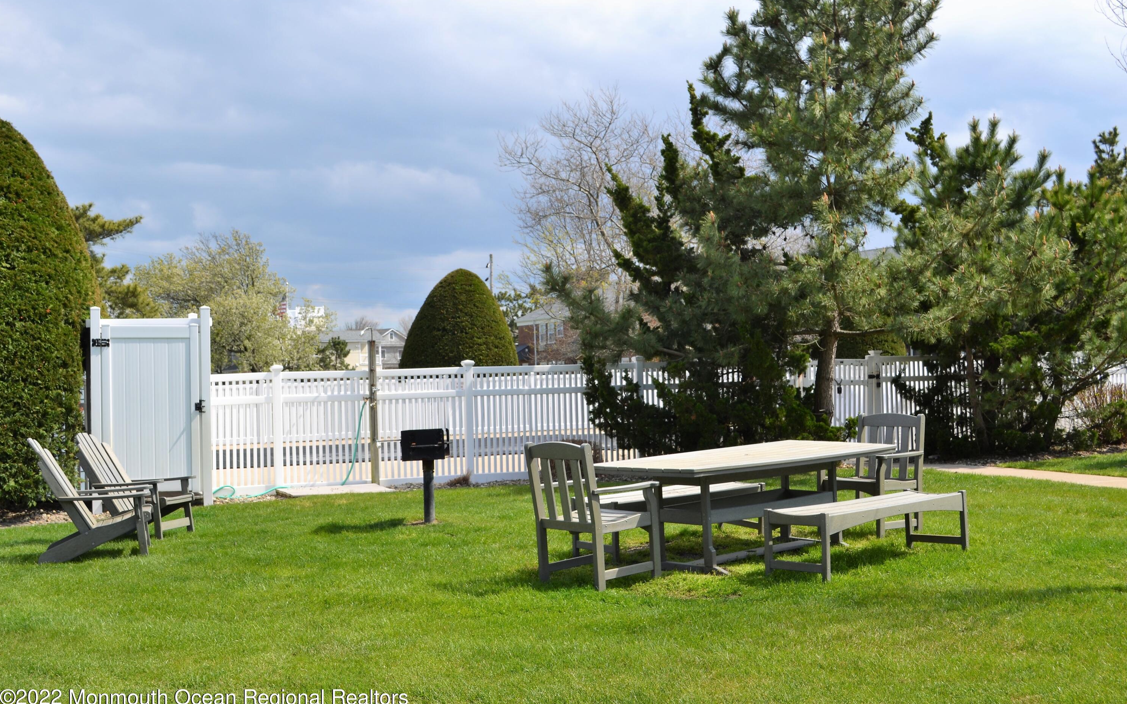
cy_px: 355
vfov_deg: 29.9
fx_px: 1321
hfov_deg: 46.2
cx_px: 564
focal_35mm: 43
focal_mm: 28
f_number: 8
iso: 100
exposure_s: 1/250
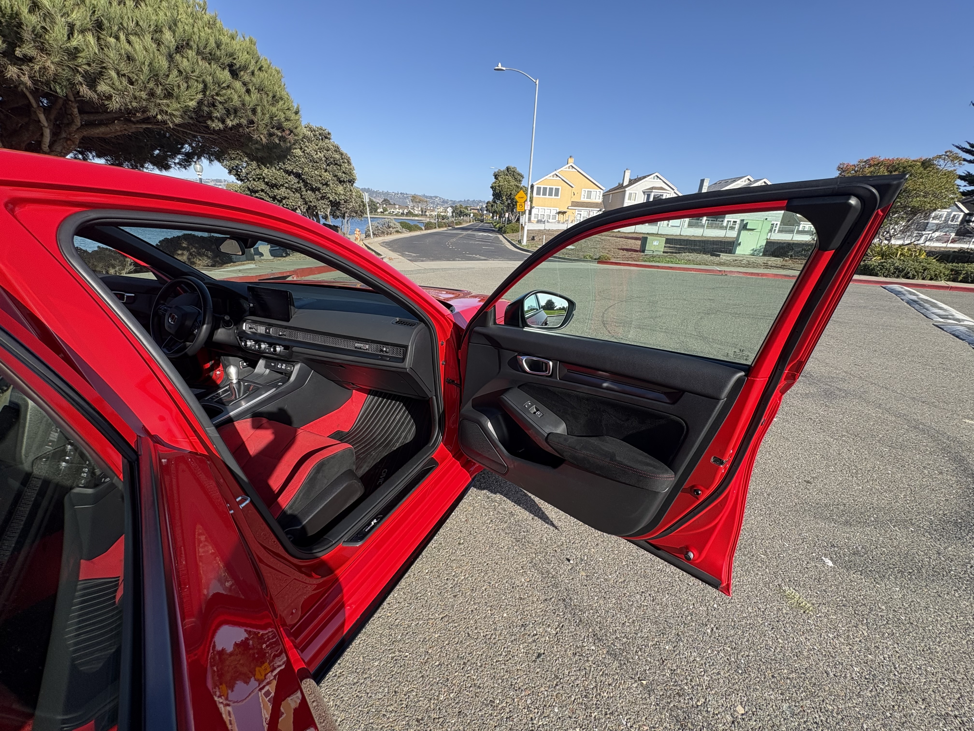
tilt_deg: -20.7
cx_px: 487
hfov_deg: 102.1
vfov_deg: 85.7
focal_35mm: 14
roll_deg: -2.1
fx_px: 394
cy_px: 366
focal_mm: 2.22
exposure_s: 1/565
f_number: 2.2
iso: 40
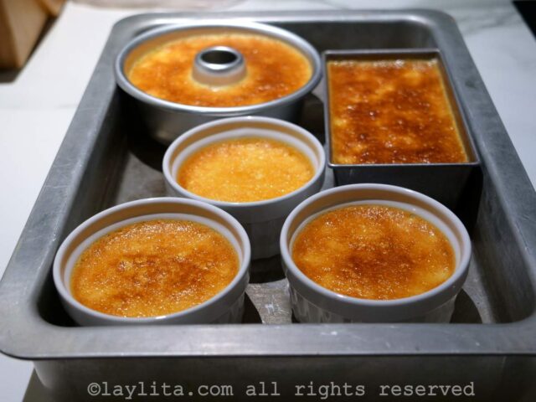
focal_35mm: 48
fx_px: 743
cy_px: 201
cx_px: 268
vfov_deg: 30.3
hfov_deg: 39.7
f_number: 3.5
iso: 500
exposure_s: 1/60
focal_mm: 24
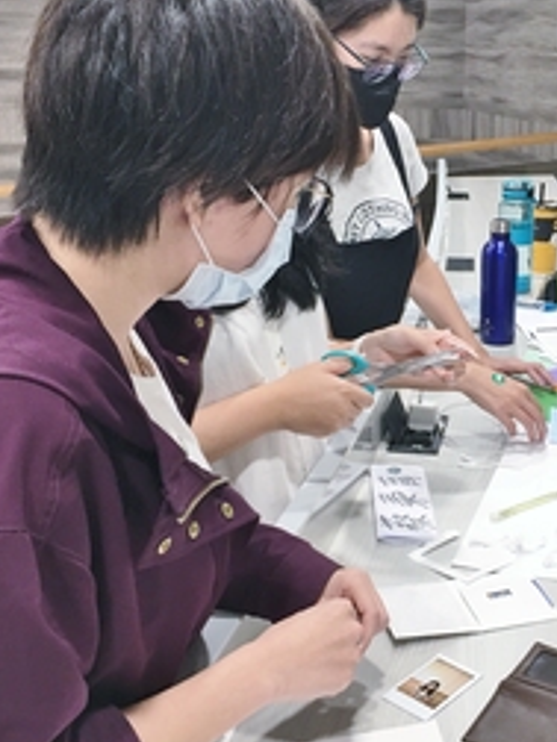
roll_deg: -2.0
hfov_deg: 30.3
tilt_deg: -15.5
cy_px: 356
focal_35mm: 46
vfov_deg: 41.2
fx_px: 987
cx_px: 486
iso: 40
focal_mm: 4.15
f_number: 2.2
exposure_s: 1/30
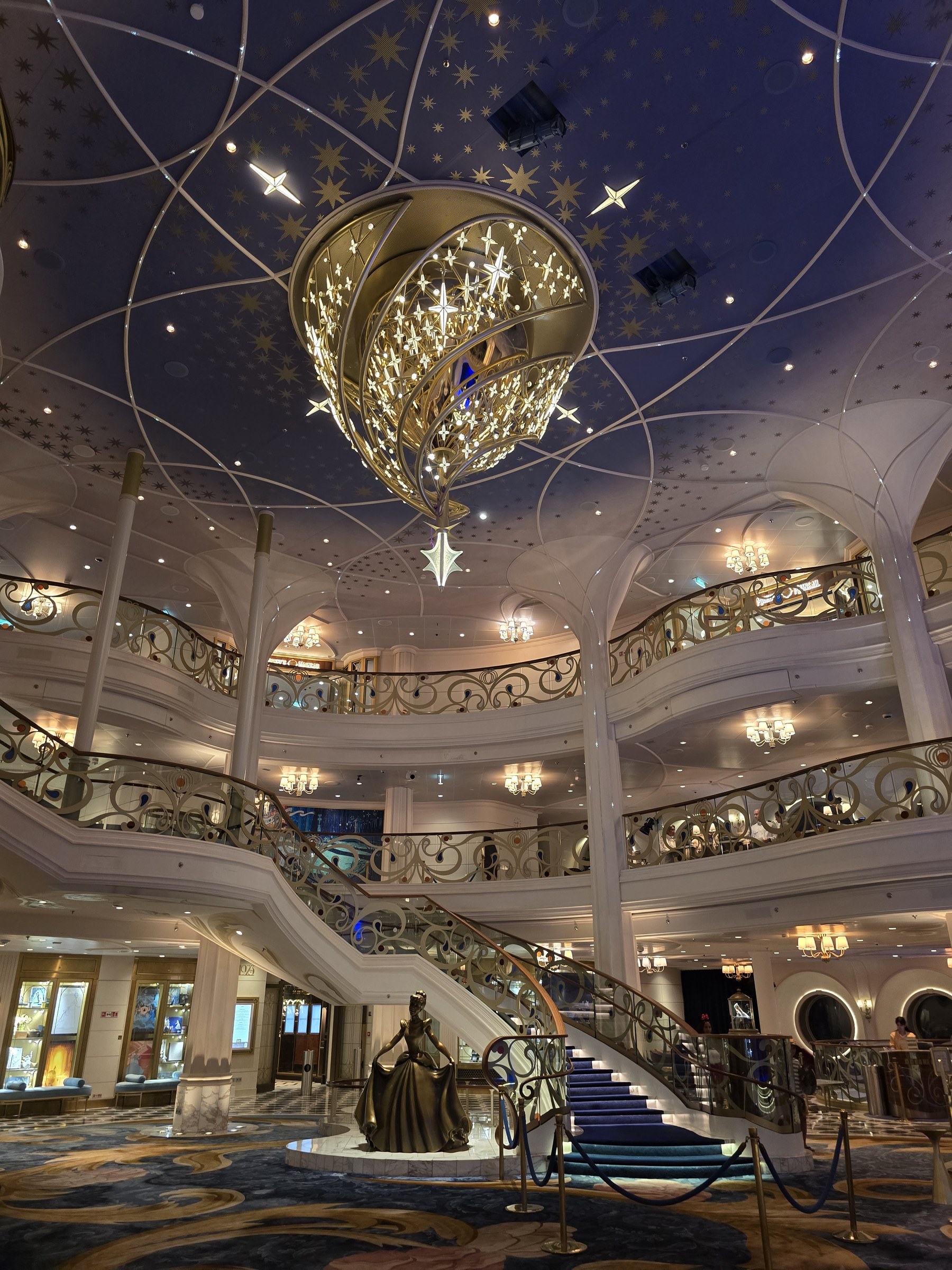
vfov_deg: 73.9
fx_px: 843
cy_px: 635
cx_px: 476
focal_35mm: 23
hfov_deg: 58.9
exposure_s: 1/30
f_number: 1.7
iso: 400
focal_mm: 6.3
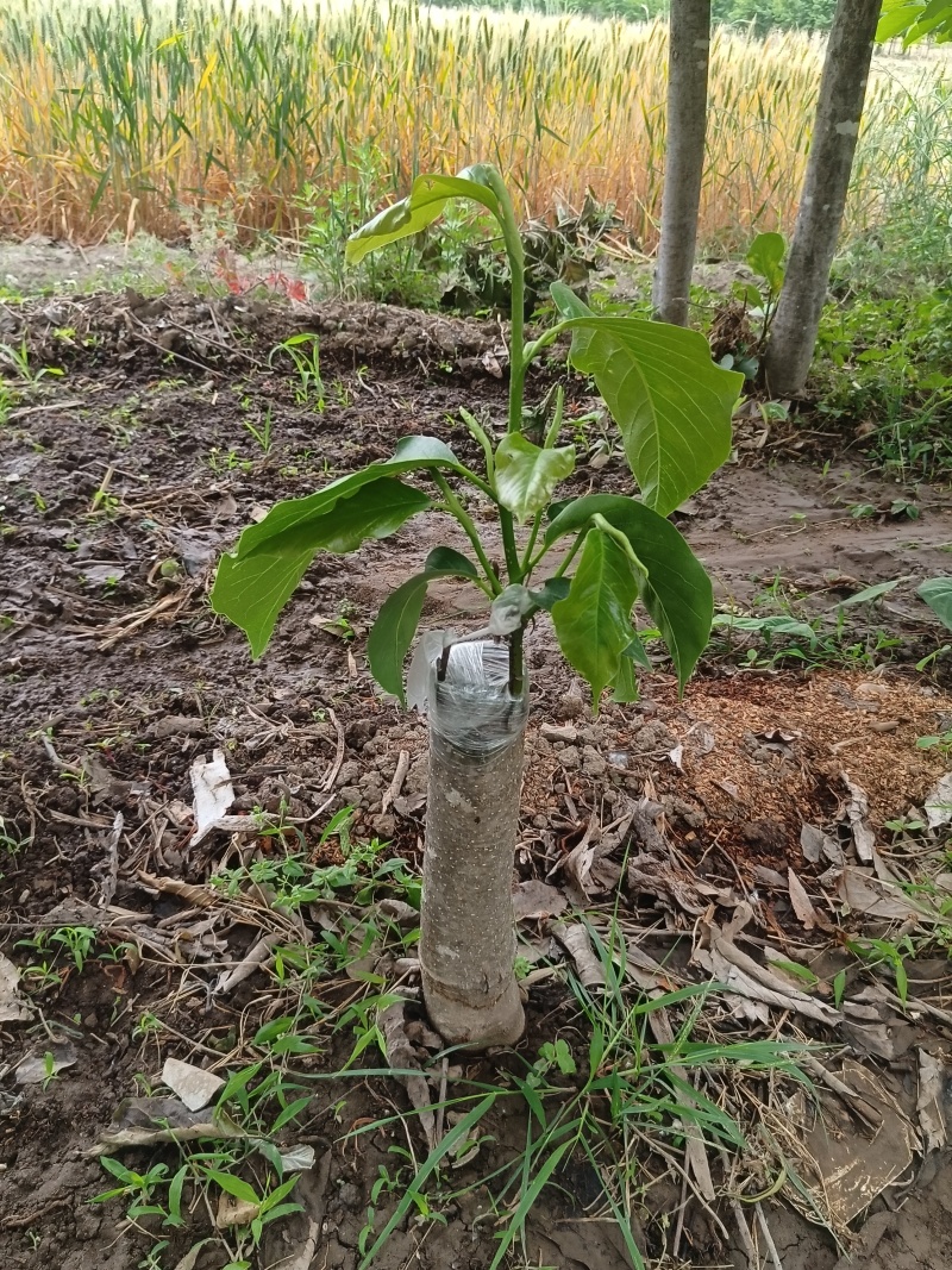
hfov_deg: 51.3
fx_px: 990
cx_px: 476
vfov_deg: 65.3
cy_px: 635
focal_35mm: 27
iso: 189
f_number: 1.9
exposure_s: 1/50
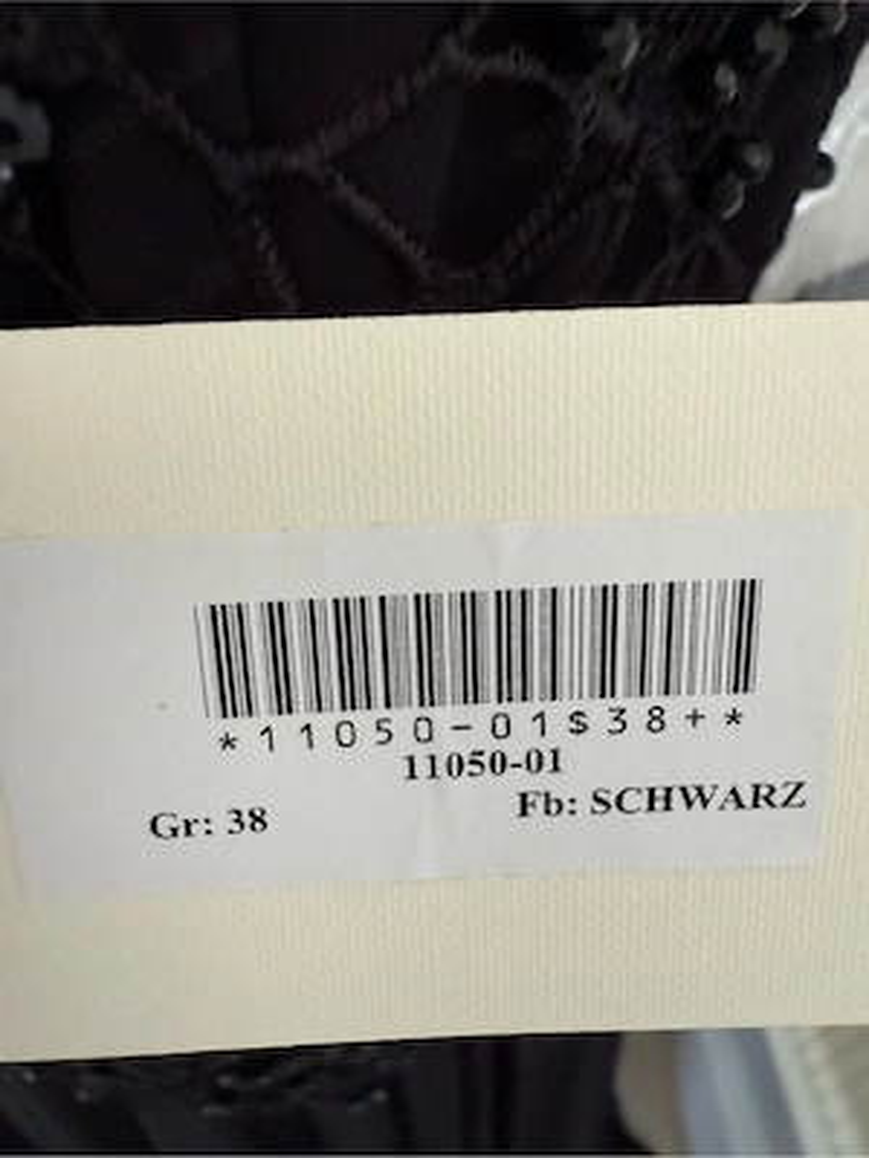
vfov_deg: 71.6
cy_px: 579
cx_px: 434
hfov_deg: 56.8
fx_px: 803
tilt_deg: -43.4
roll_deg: -2.1
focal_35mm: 24
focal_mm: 2.22
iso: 320
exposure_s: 1/99
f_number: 2.2
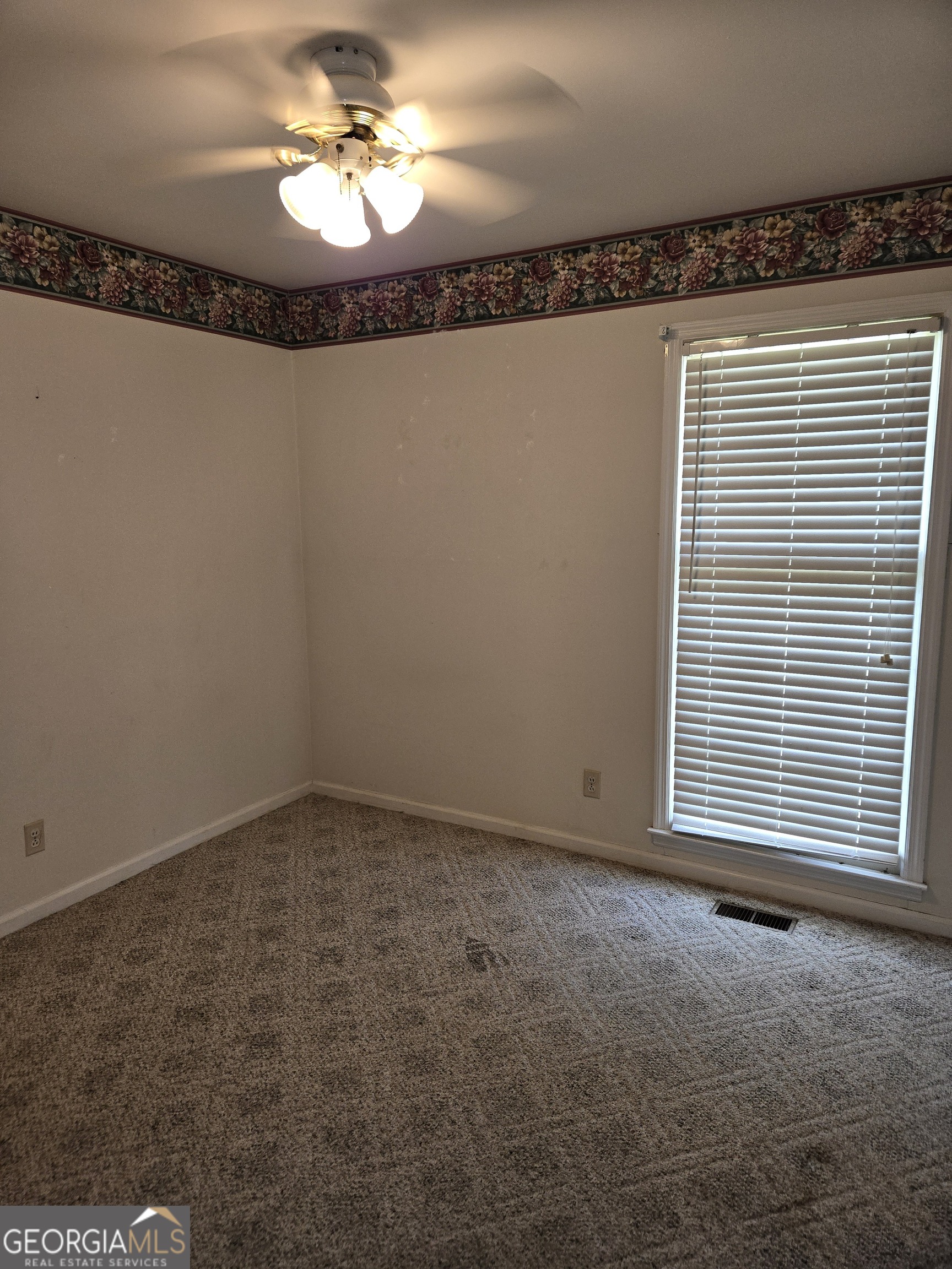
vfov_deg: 73.9
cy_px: 634
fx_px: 843
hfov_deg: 58.9
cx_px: 476
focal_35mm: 23
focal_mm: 5.4
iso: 64
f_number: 1.8
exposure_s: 1/60
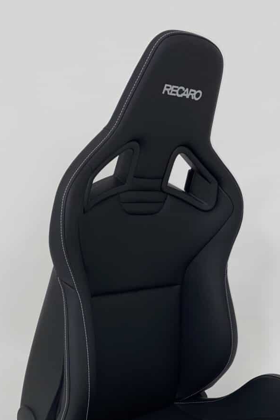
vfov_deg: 42.2
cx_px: 180
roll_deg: -0.7
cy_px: 318
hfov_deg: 29.7
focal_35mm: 45
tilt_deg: -11.2
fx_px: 525
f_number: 1.8
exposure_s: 1/100
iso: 32
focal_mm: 4.25
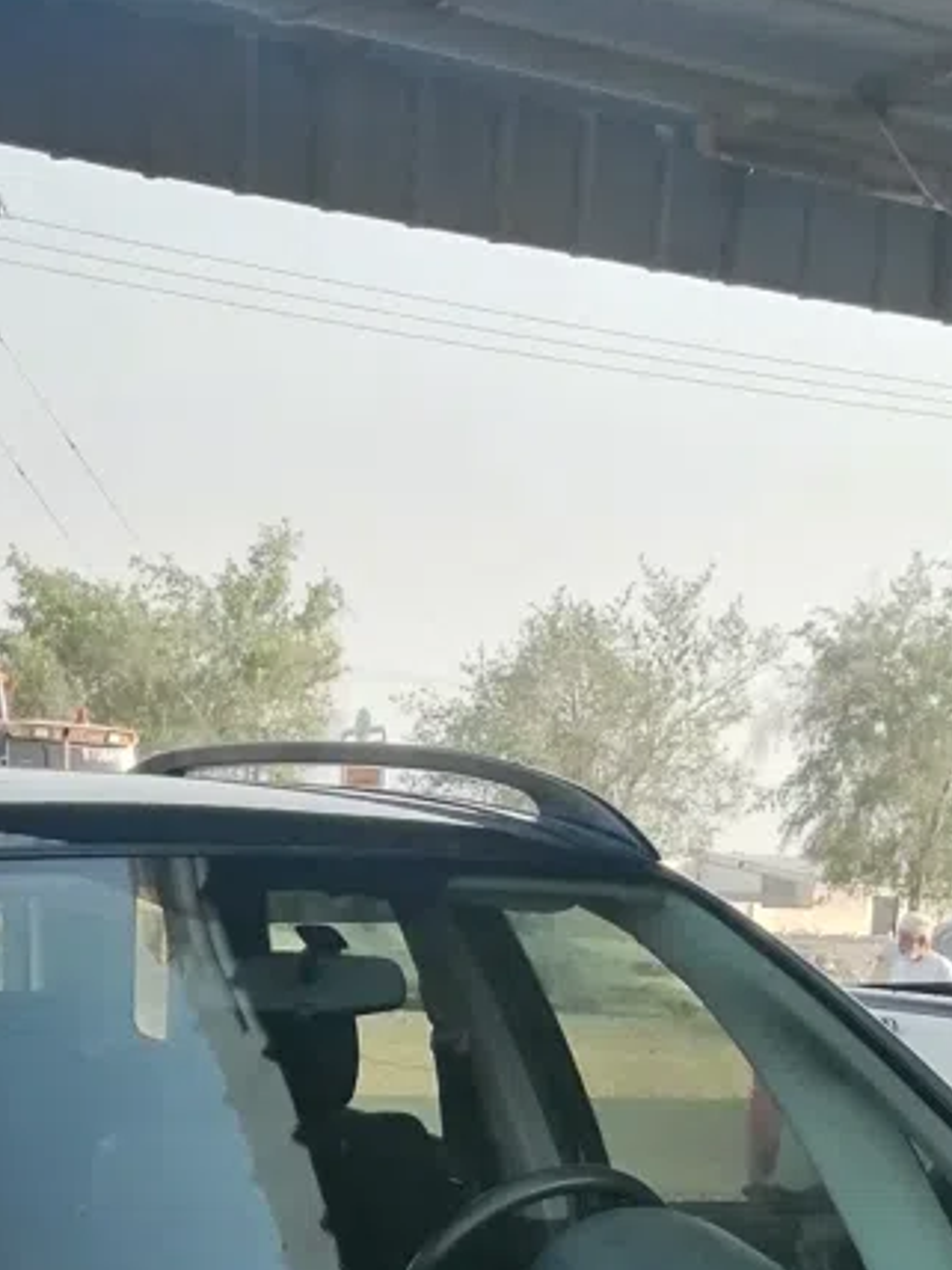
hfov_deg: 17.8
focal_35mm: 83
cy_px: 1877
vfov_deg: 20.4
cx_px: 377
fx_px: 3044
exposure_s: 1/457
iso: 50
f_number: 1.8
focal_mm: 3.96
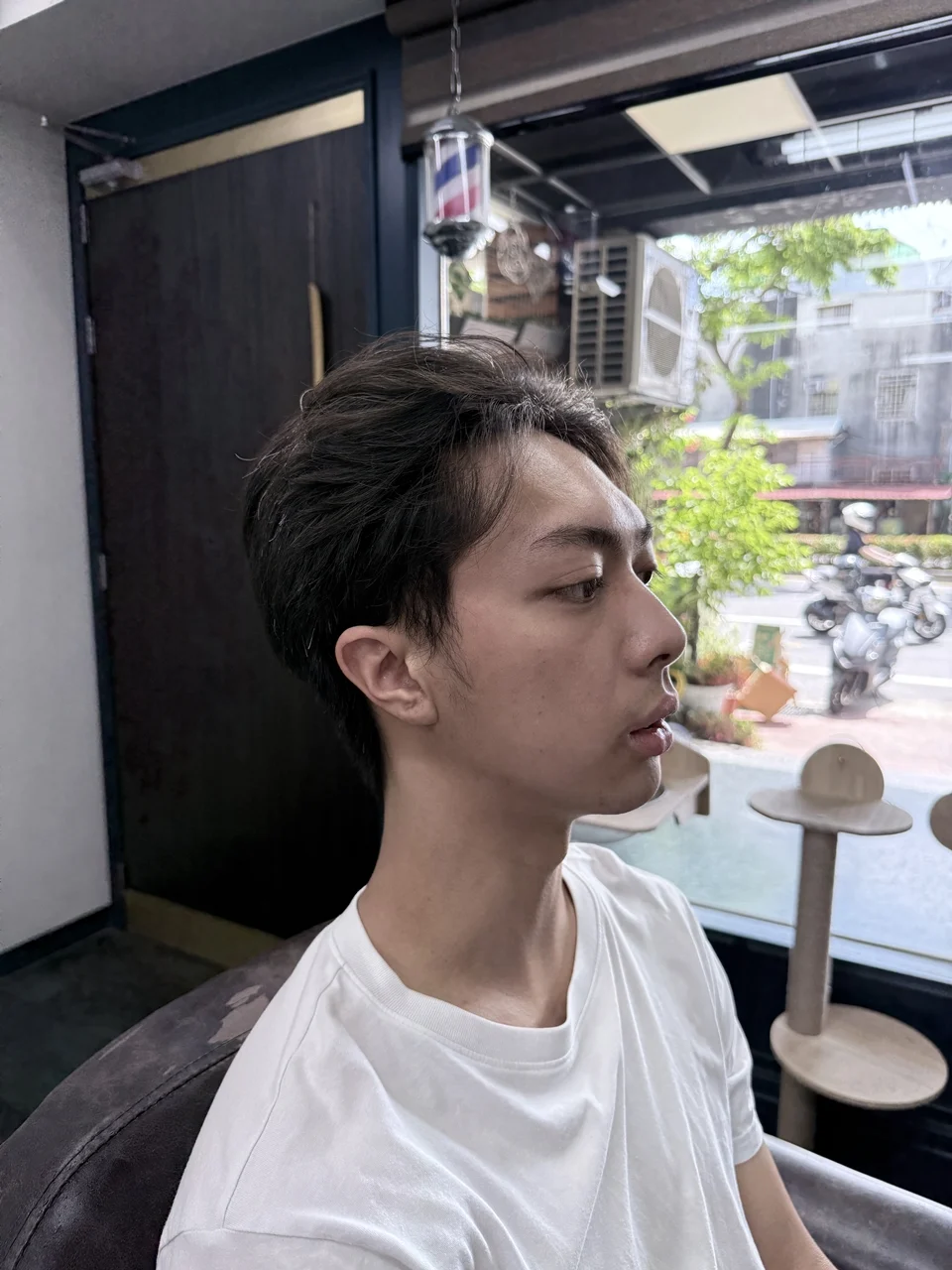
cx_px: 476
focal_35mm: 24
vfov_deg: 71.6
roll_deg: -0.9
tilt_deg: -7.1
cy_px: 635
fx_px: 880
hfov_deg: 56.8
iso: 160
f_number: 1.78
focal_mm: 6.76
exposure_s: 1/209
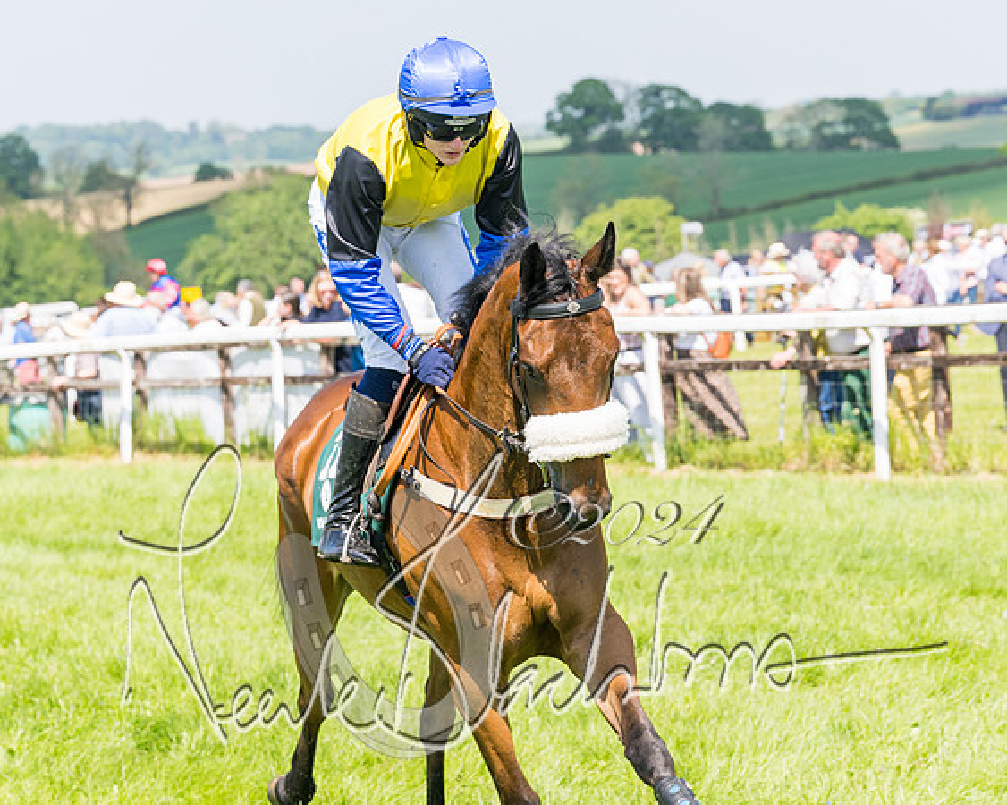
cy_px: 351
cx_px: 496
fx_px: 4444
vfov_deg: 10.3
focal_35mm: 149
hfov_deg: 12.9
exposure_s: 1/1000
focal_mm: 78
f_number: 5
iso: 200
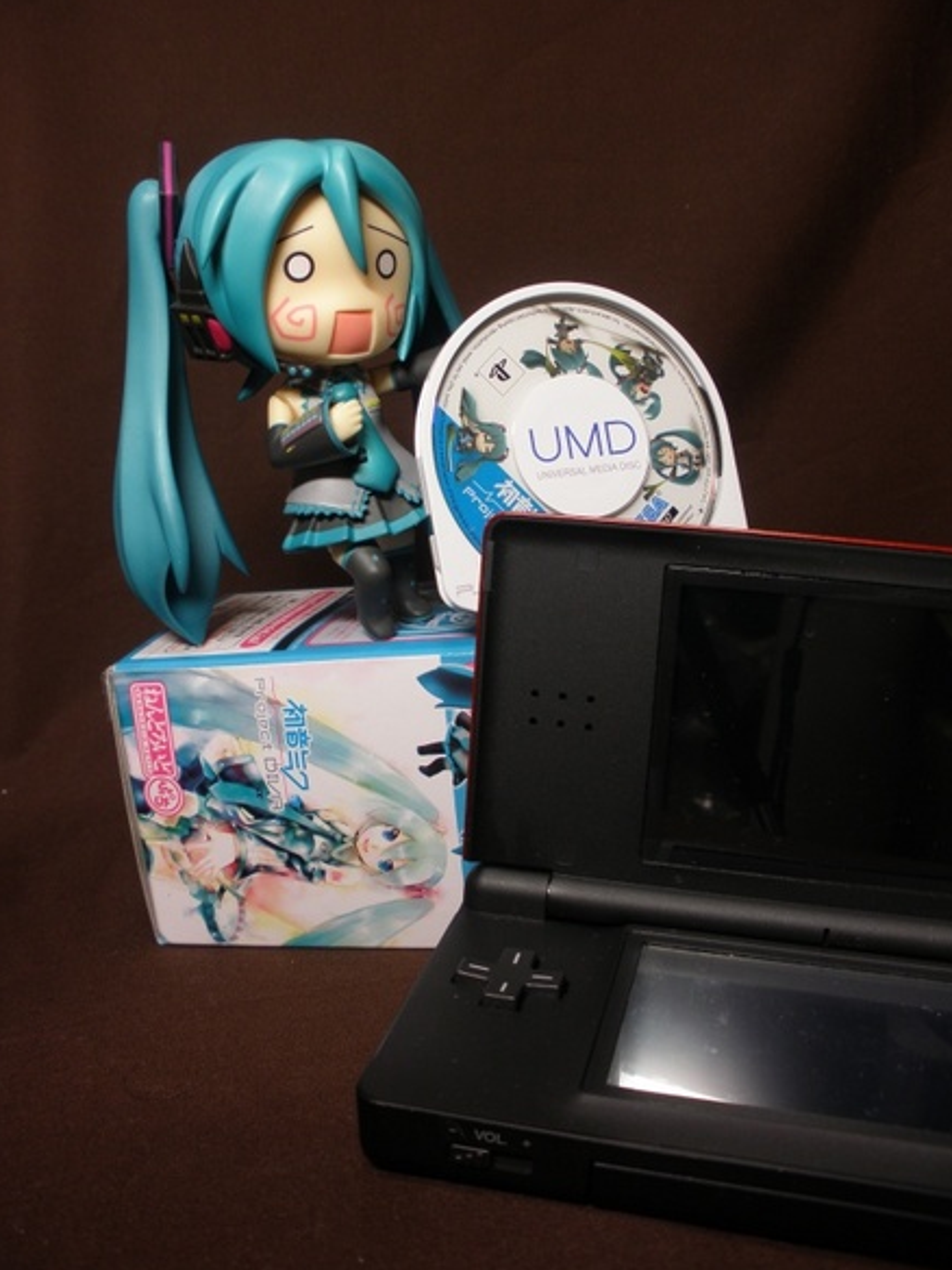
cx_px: 483
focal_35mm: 37
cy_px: 642
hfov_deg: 38.7
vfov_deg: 50.1
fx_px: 1357
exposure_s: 1/15
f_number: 3.5
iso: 64
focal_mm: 6.3
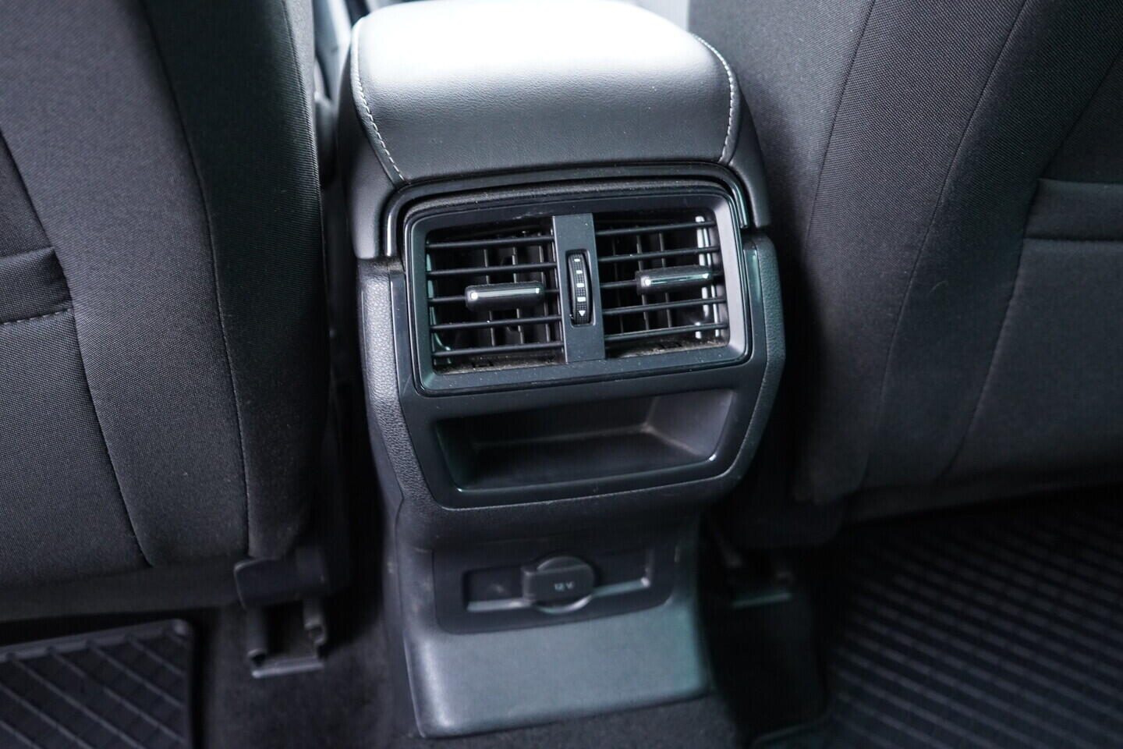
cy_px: 374
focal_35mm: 36
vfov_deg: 36.9
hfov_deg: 53.1
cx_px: 562
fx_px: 1123
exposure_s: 1/40
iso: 2000
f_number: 2.8
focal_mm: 24
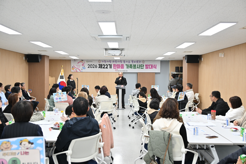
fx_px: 246
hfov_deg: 53.1
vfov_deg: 36.9
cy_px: 82
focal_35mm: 36
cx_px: 123
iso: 1000
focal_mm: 36
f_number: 4.8
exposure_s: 1/100
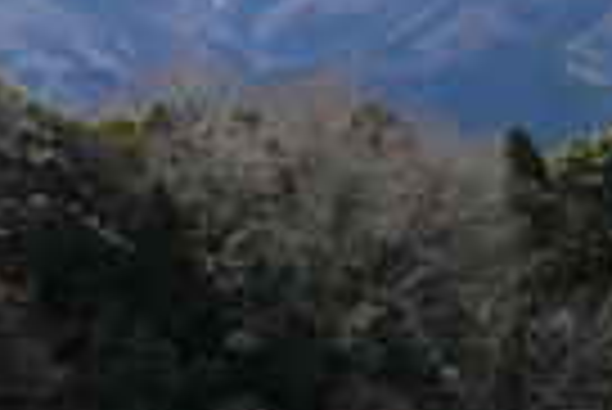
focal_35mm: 230
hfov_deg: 8.8
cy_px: 92
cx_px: -207
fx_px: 3914
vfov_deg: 6.0
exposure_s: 1/320
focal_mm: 25
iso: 200
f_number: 9
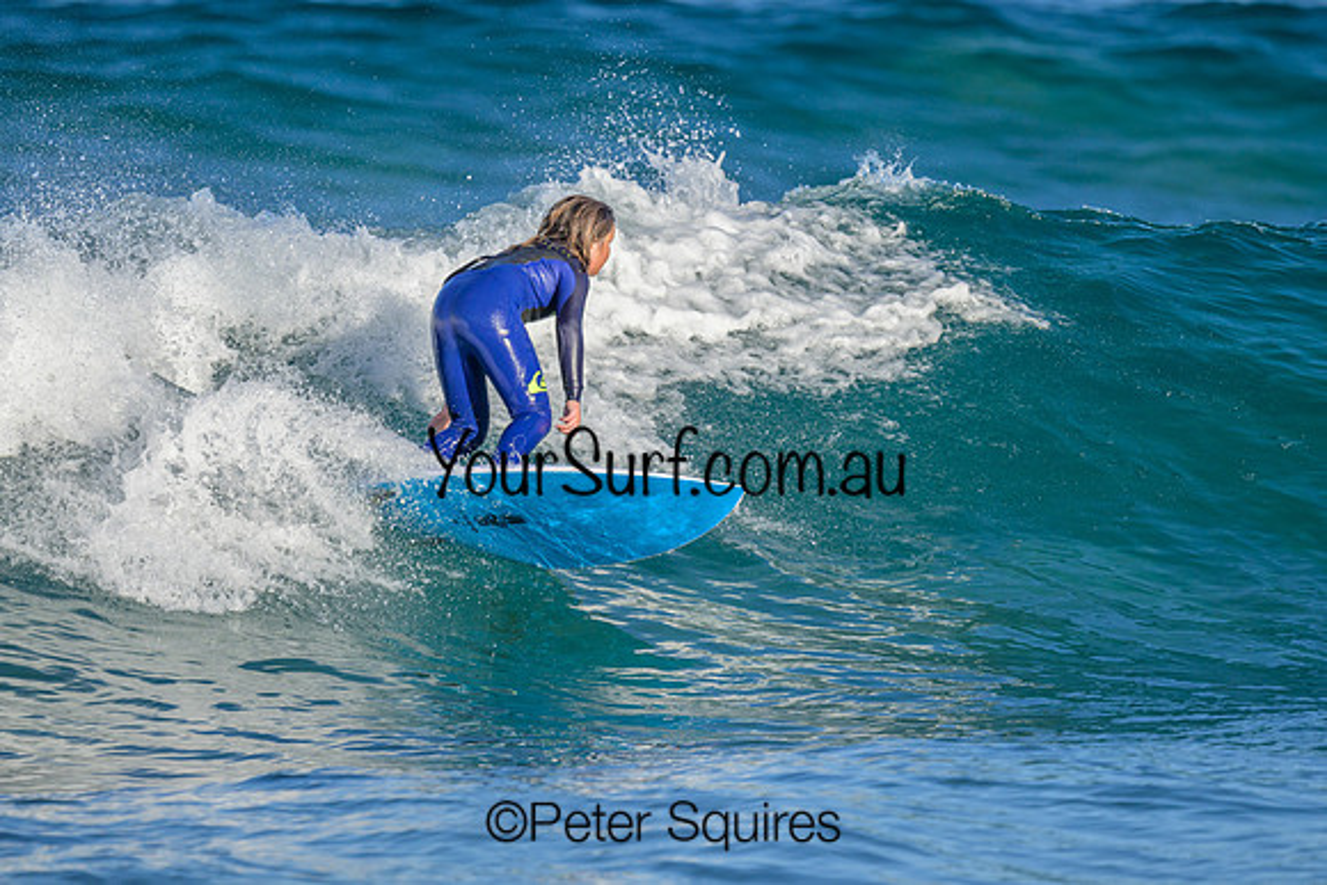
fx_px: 37221
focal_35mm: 1010
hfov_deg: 2.0
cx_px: 637
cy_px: 327
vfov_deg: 1.4
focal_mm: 800
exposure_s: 1/2000
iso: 320
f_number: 6.3
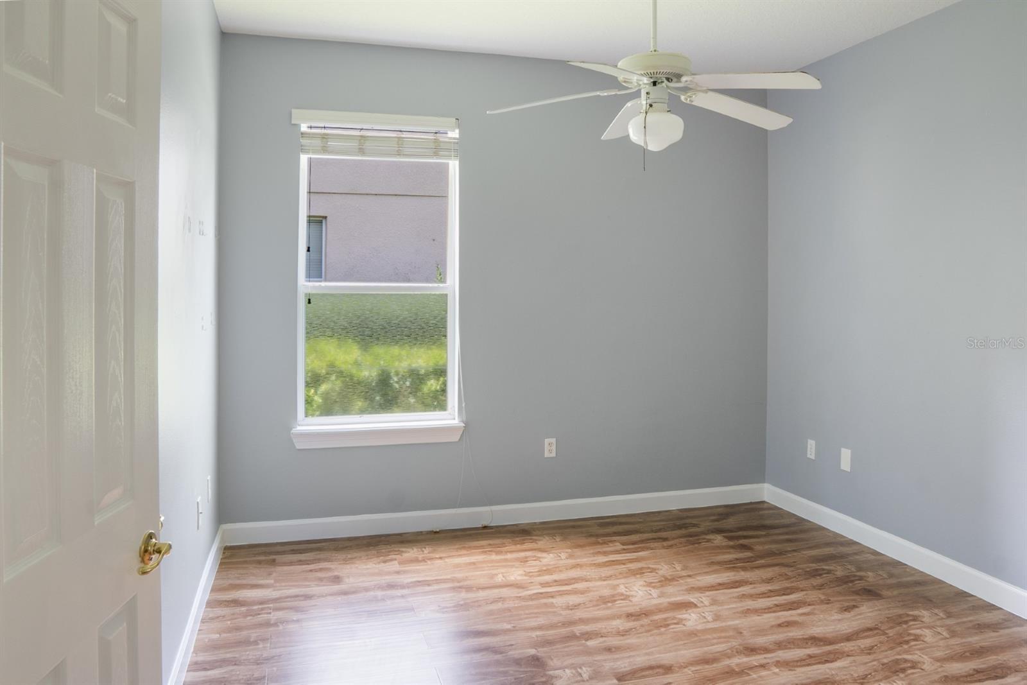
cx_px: 514
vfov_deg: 53.1
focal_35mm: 24
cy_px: 342
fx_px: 685
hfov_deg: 73.7
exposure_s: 1/4
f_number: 8
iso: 400
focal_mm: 16
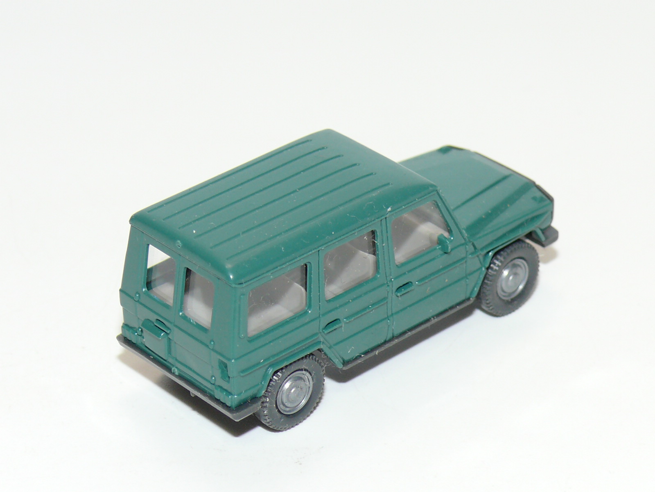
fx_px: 2554
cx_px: 328
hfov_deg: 14.6
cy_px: 246
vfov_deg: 11.0
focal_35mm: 135
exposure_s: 1/30
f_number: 4
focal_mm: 16.2
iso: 100
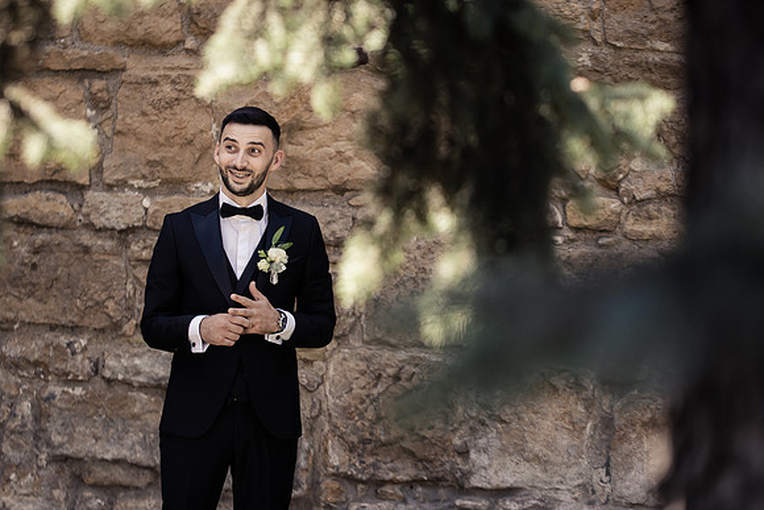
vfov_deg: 12.5
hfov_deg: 18.6
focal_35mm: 110
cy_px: 221
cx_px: 304
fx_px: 2327
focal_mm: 90
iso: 640
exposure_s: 1/1250
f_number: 3.2
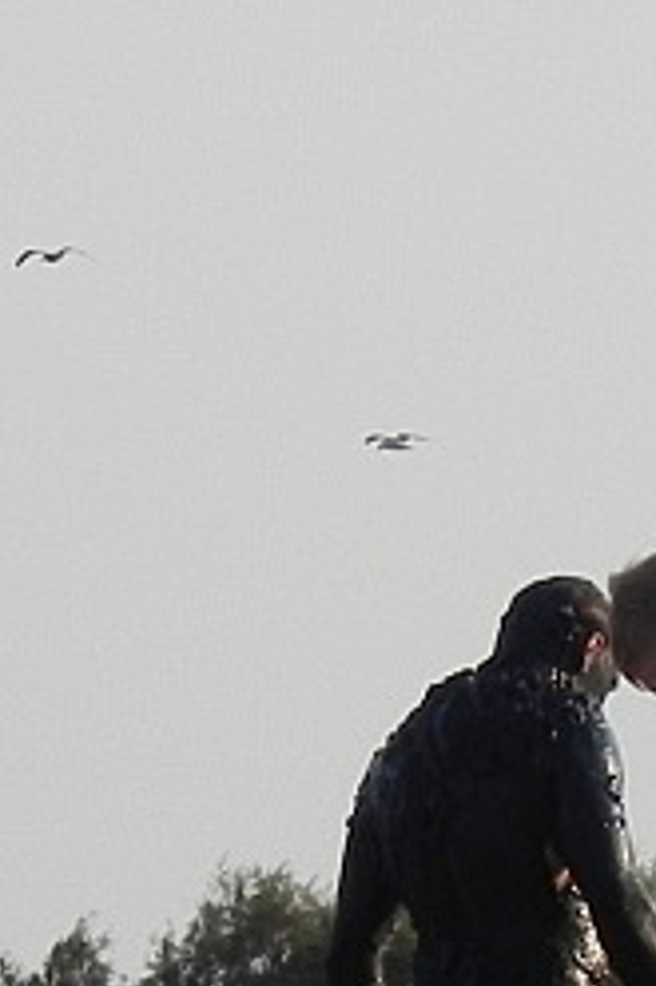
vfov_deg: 2.6
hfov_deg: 1.7
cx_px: 159
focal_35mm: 790
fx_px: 21622
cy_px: 974
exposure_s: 1/400
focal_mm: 32.7
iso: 200
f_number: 8
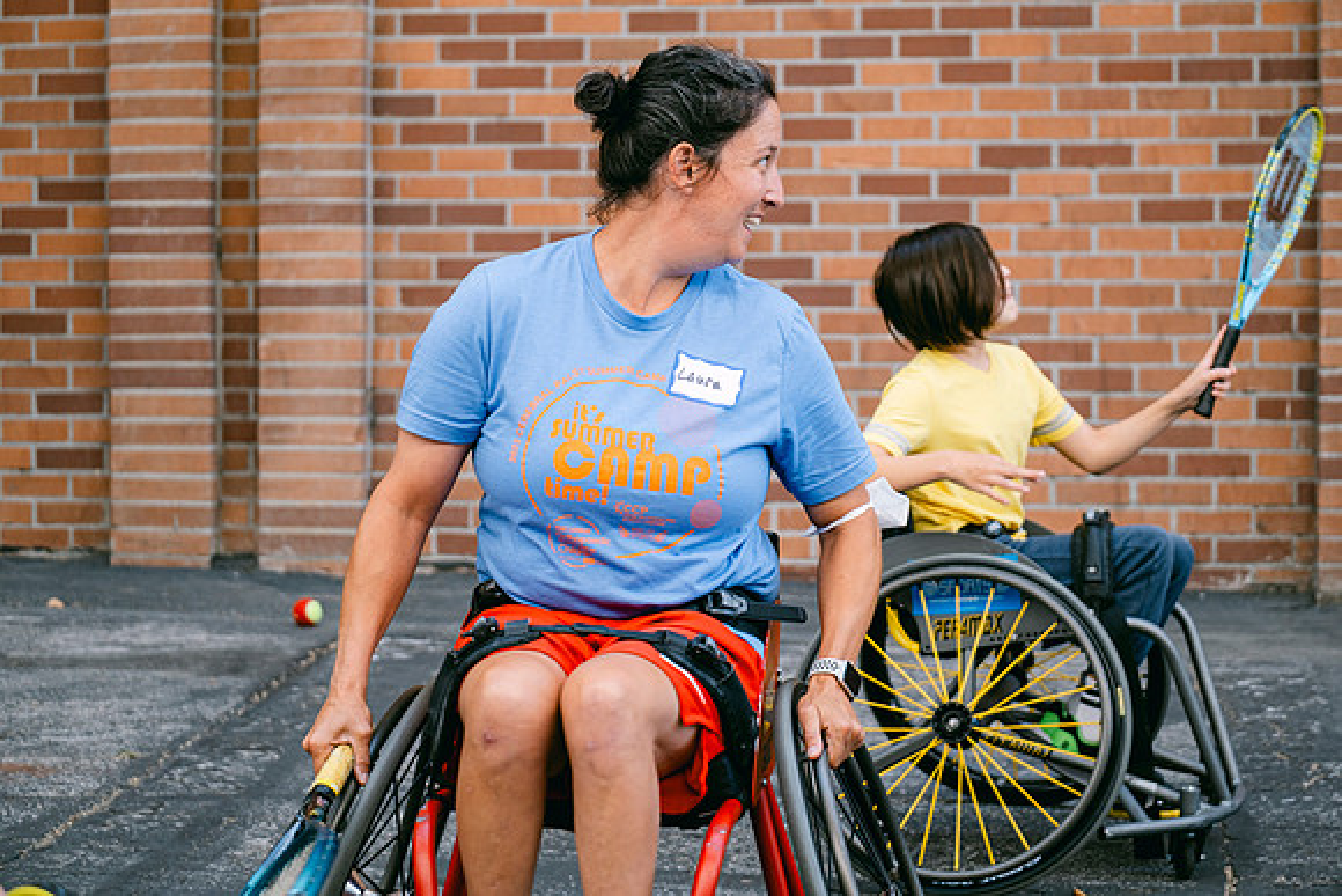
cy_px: 448
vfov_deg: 12.8
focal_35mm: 107
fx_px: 3989
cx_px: 671
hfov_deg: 19.1
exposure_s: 1/240
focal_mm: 71.5
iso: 160
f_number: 2.8
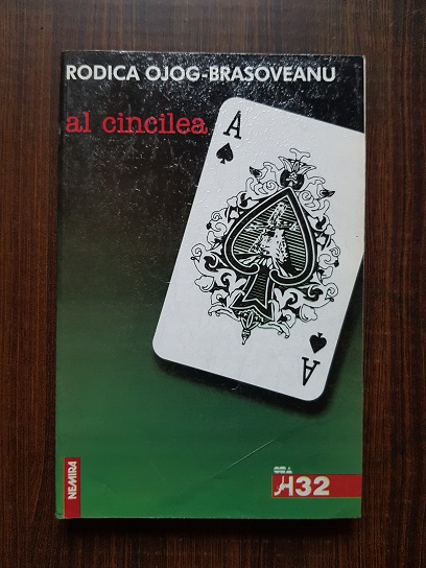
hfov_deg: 53.1
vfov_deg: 67.3
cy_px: 284
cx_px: 213
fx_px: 427
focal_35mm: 26
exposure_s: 1/60
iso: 200
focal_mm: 4.3
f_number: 1.7
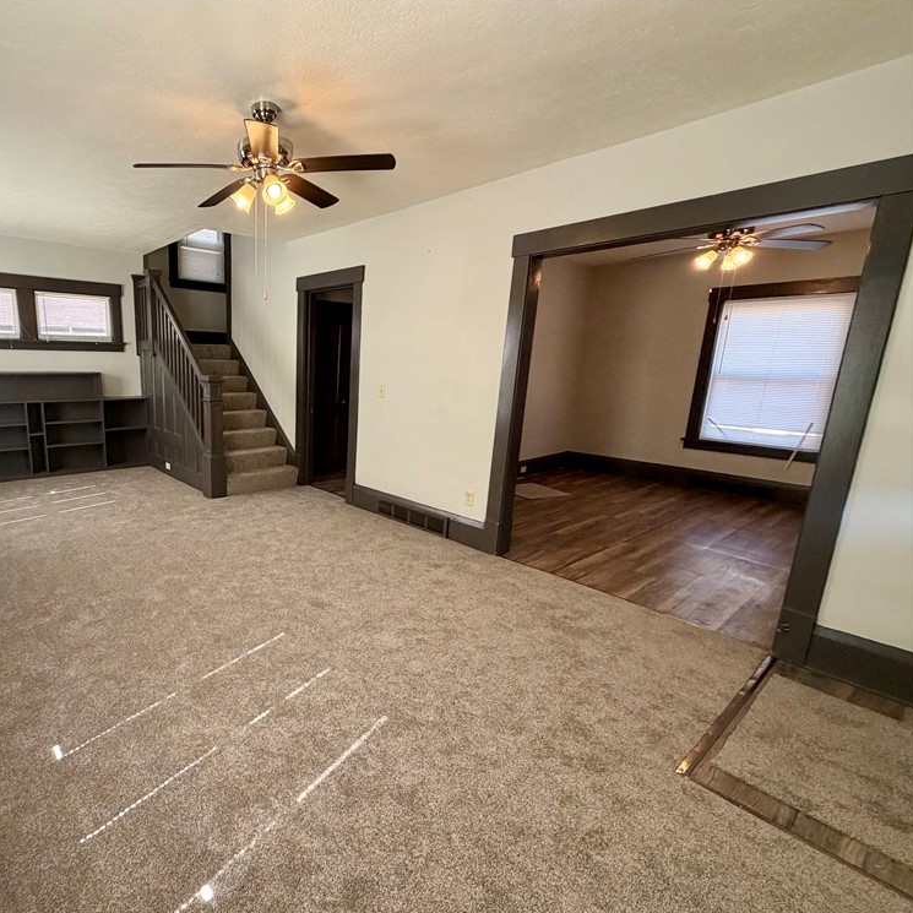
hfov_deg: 80.7
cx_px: 292
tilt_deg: -11.0
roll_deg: -0.7
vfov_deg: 84.0
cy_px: 462
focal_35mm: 17
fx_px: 507
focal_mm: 2.22
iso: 200
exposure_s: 1/121
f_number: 2.2
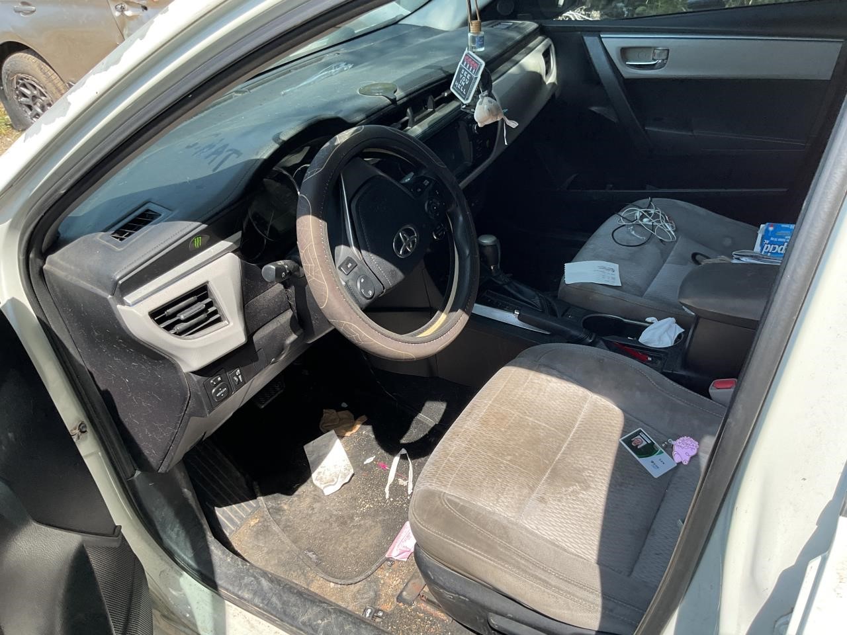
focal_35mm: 29
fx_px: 710
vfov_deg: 48.2
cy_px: 318
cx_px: 424
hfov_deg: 61.7
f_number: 1.8
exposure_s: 1/439
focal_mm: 3
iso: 16
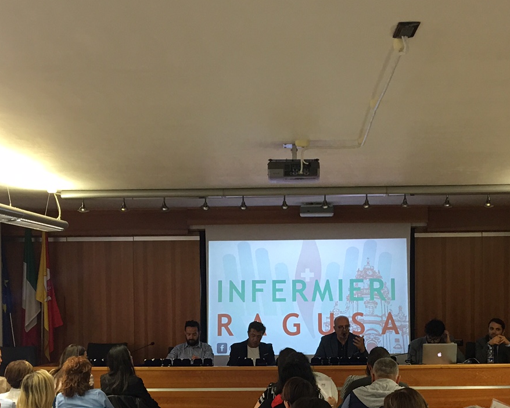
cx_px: 285
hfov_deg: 29.1
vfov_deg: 23.1
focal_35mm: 65
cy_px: 332
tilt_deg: -2.2
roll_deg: +0.4
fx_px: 981
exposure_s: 1/33
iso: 40
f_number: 2.2
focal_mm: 4.15
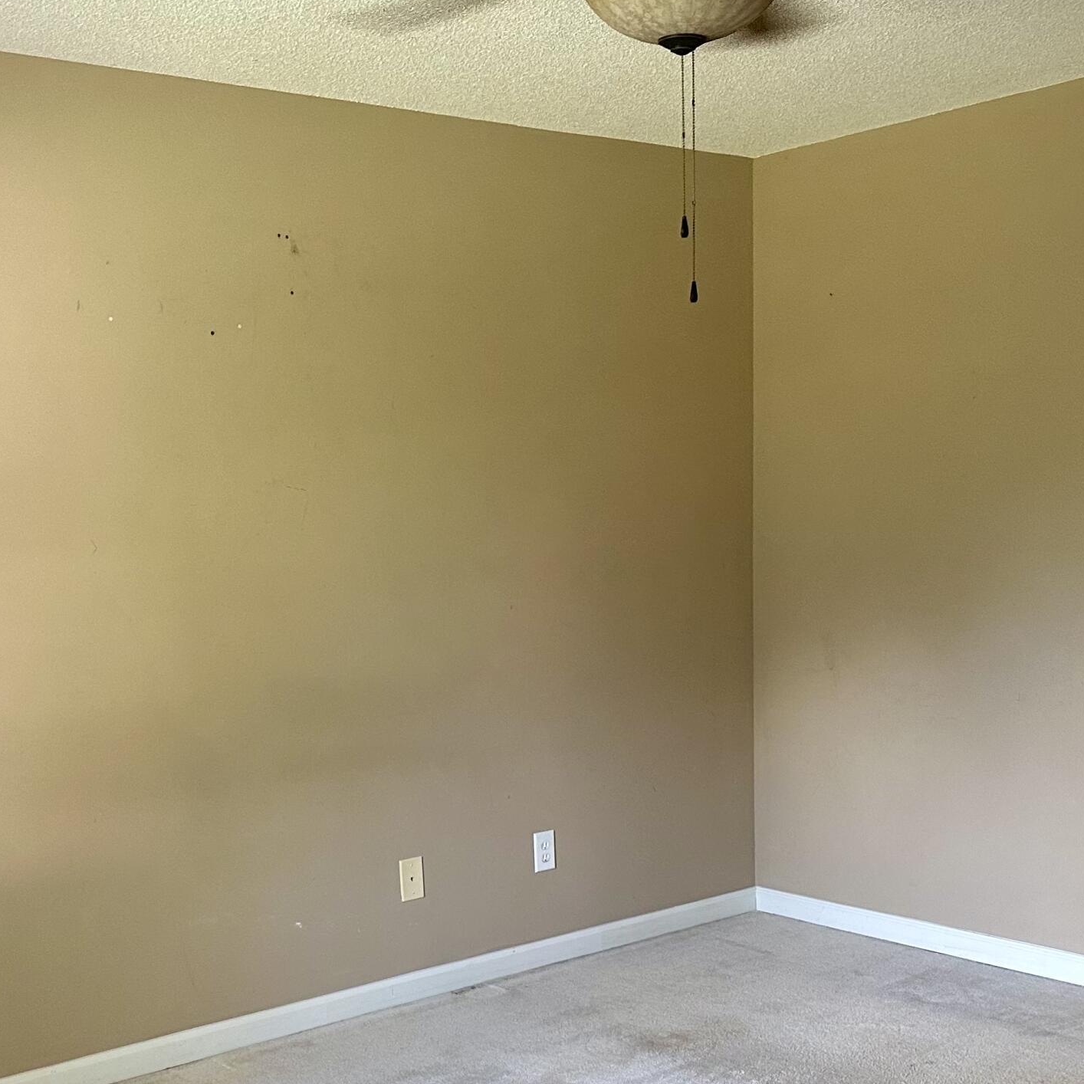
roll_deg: +1.9
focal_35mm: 45
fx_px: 1594
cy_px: 806
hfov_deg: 37.5
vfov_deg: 36.7
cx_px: 508
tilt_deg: -10.2
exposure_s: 1/60
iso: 320
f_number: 1.78
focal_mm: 6.86
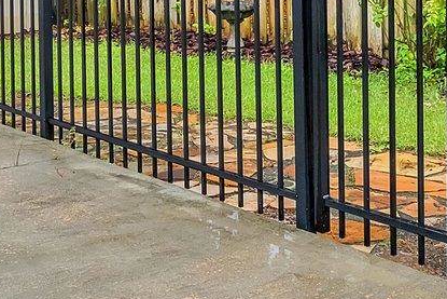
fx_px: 919
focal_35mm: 74
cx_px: 261
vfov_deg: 17.2
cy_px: -100
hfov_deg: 27.3
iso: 400
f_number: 8
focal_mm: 10
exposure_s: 1/680
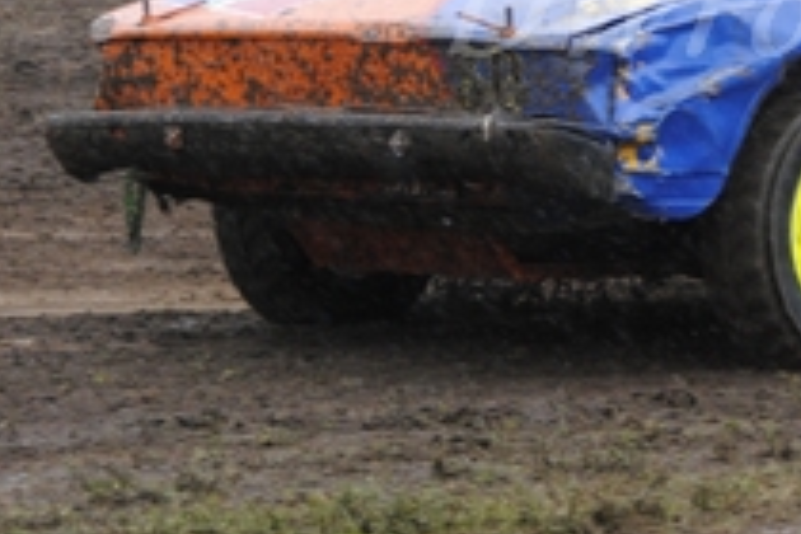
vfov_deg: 4.2
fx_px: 7320
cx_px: 957
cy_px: 8
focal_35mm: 329
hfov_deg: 6.2
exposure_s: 1/500
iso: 640
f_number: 5.3
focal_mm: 72
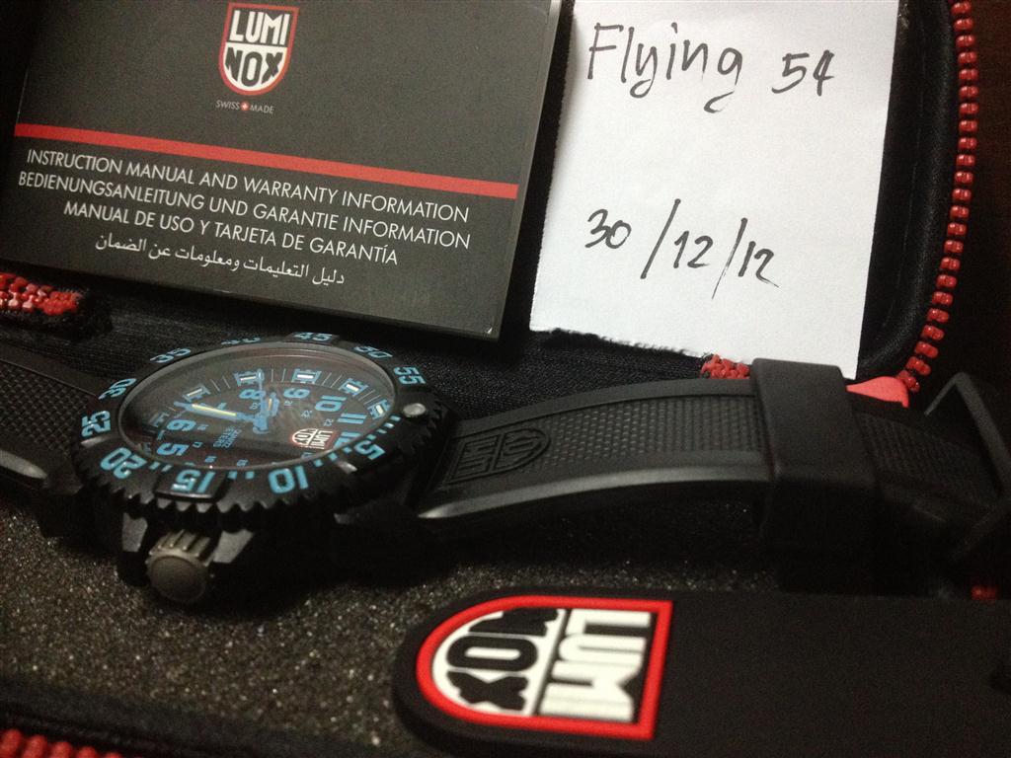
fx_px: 1022
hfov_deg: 52.6
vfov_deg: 40.7
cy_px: 379
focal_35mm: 35
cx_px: 506
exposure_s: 1/20
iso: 400
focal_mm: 4.28
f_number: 2.4
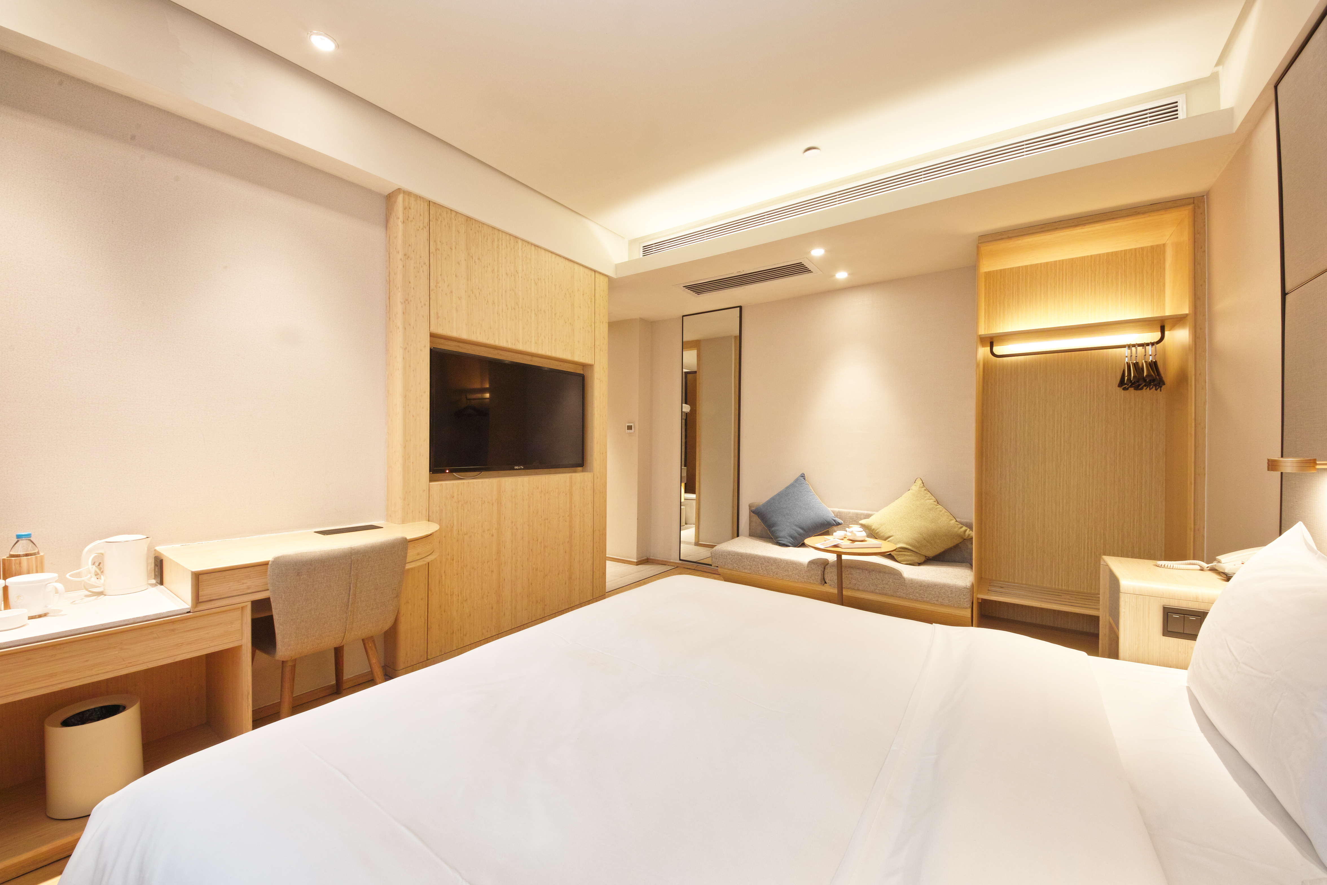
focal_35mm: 12
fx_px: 442
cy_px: 442
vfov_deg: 90.0
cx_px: 664
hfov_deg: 112.6
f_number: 11
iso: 100
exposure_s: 1
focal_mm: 8
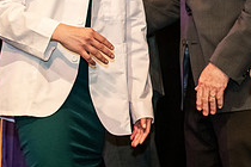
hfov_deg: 10.6
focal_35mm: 193
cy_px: -58
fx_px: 1346
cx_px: 206
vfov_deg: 7.0
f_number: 3.5
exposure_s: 1/200
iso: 3200
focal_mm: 70
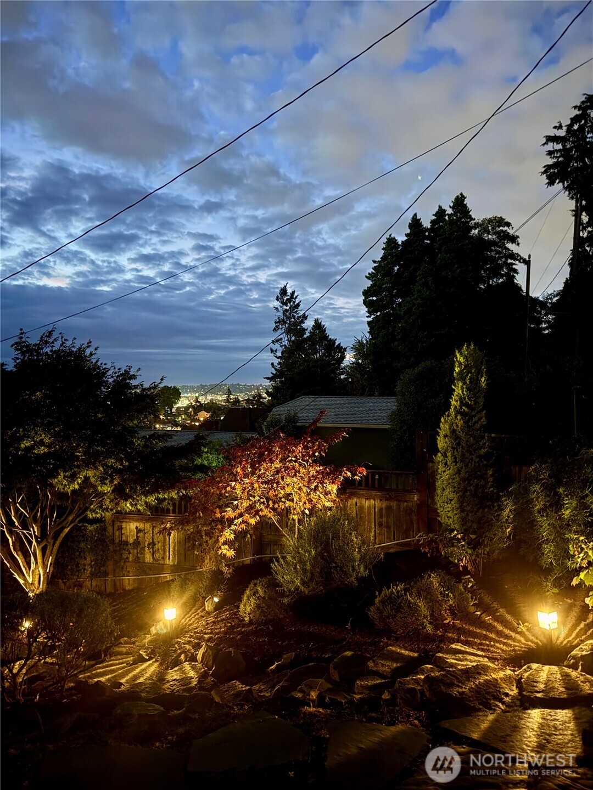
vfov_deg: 71.6
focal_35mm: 24
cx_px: 296
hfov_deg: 56.8
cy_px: 395
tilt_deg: -0.2
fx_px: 548
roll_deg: -1.6
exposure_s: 1/5
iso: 2000
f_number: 1.78
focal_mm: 6.76
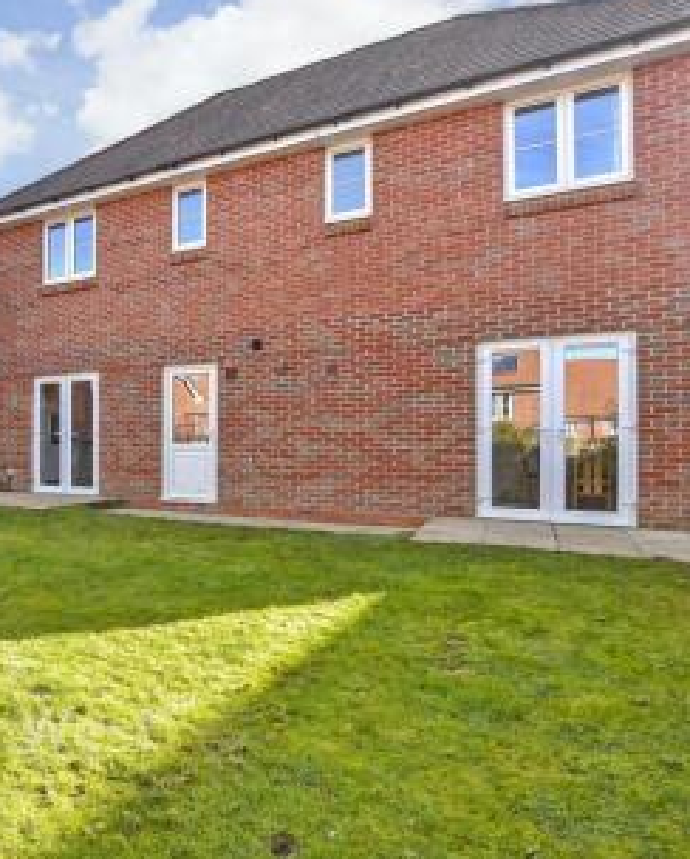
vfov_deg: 75.0
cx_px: 147
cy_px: 422
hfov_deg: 58.8
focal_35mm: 22
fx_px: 560
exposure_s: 1/60
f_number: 8
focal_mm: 10
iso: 160
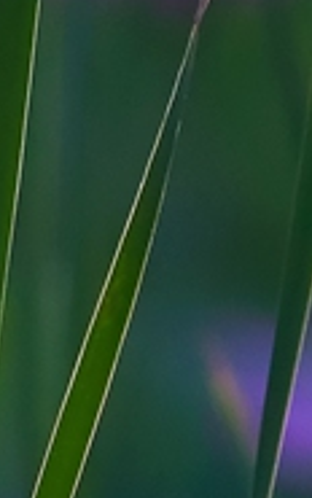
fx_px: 26848
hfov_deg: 0.7
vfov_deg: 1.1
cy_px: 1047
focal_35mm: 1978
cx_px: 54
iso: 800
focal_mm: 200
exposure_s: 1/1500
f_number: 5
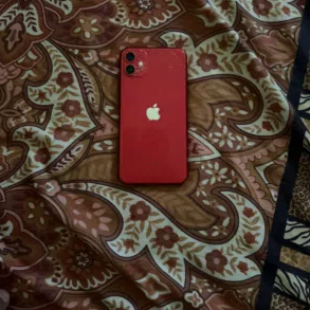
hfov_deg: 55.6
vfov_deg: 54.9
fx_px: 294
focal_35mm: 29
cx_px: 157
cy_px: 113
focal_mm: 6.76
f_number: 1.78
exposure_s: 1/30
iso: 1600
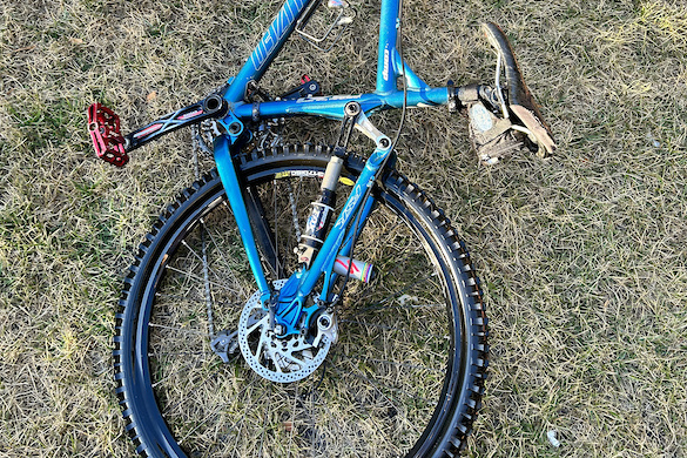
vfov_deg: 35.0
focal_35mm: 37
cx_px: 336
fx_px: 706
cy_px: 101
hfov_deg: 51.9
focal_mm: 5.7
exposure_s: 1/166
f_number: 1.5
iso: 64
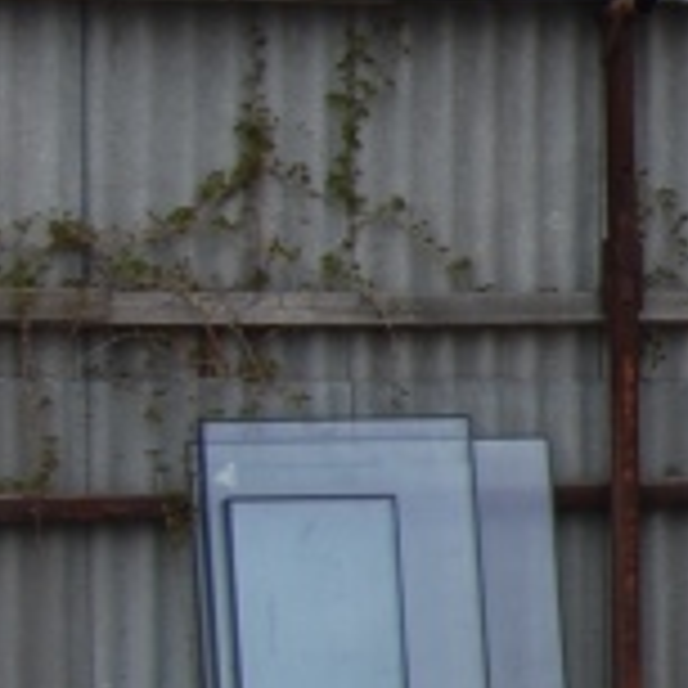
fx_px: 5846
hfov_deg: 5.8
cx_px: 2633
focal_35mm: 260
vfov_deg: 6.7
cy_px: 306
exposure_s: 1/125
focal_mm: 26
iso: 125
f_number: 5.6
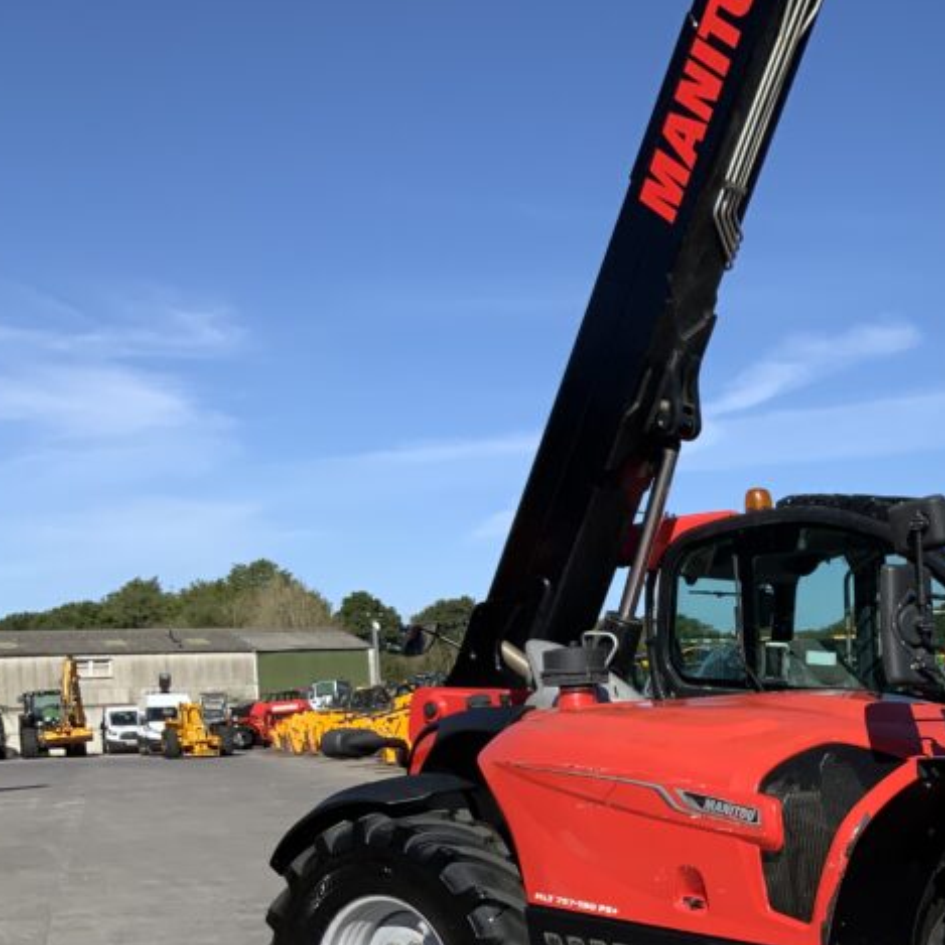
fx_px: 1730
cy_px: 768
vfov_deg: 29.8
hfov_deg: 28.2
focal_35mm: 56
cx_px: 1003
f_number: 1.8
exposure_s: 1/2320
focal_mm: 3
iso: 16
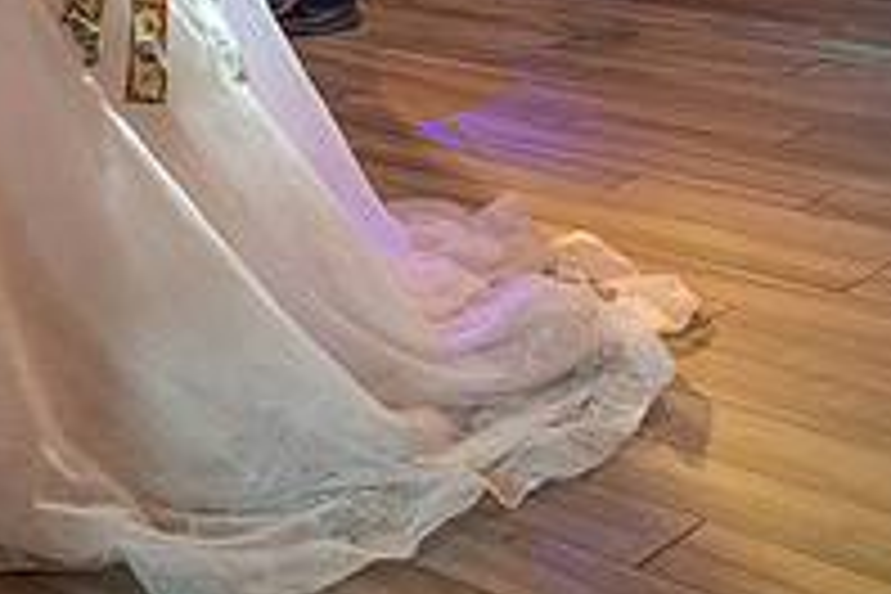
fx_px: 2178
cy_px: -241
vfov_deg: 14.7
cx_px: -252
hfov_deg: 21.1
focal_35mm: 88
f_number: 2.8
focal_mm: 30
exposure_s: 1/160
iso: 1600
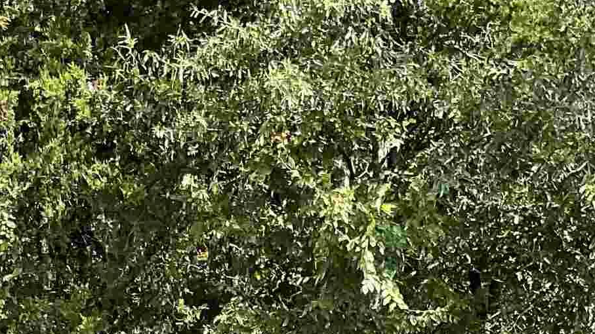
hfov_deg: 19.8
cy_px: 677
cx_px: 123
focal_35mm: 107
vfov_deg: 10.4
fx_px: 1688
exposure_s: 1/495
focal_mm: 3
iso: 16
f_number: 1.8
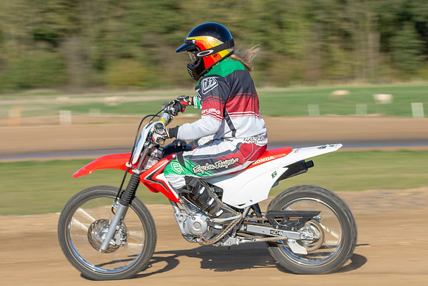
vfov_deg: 7.8
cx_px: 251
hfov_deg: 11.6
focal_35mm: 177
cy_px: 103
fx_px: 2105
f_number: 10
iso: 200
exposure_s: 1/160
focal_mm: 92
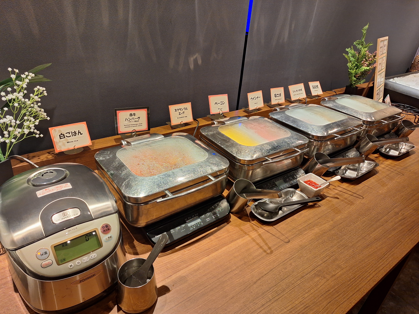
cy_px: 157
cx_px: 210
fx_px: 278
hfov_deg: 73.9
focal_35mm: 23
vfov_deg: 58.9
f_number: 1.8
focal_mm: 5.54
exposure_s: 1/50
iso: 160
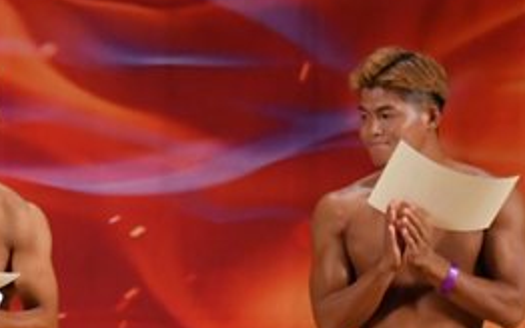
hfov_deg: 3.4
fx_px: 8717
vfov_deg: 2.2
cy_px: 420
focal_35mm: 609
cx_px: -165
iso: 3200
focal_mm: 135
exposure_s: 1/400
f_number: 5.6
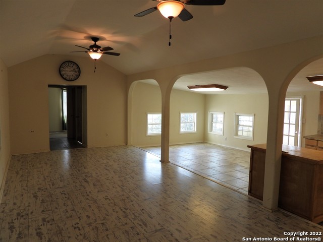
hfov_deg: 71.6
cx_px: 162
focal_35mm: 24
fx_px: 224
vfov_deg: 56.8
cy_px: 121
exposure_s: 1/60
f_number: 2.8
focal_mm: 4.3
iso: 100
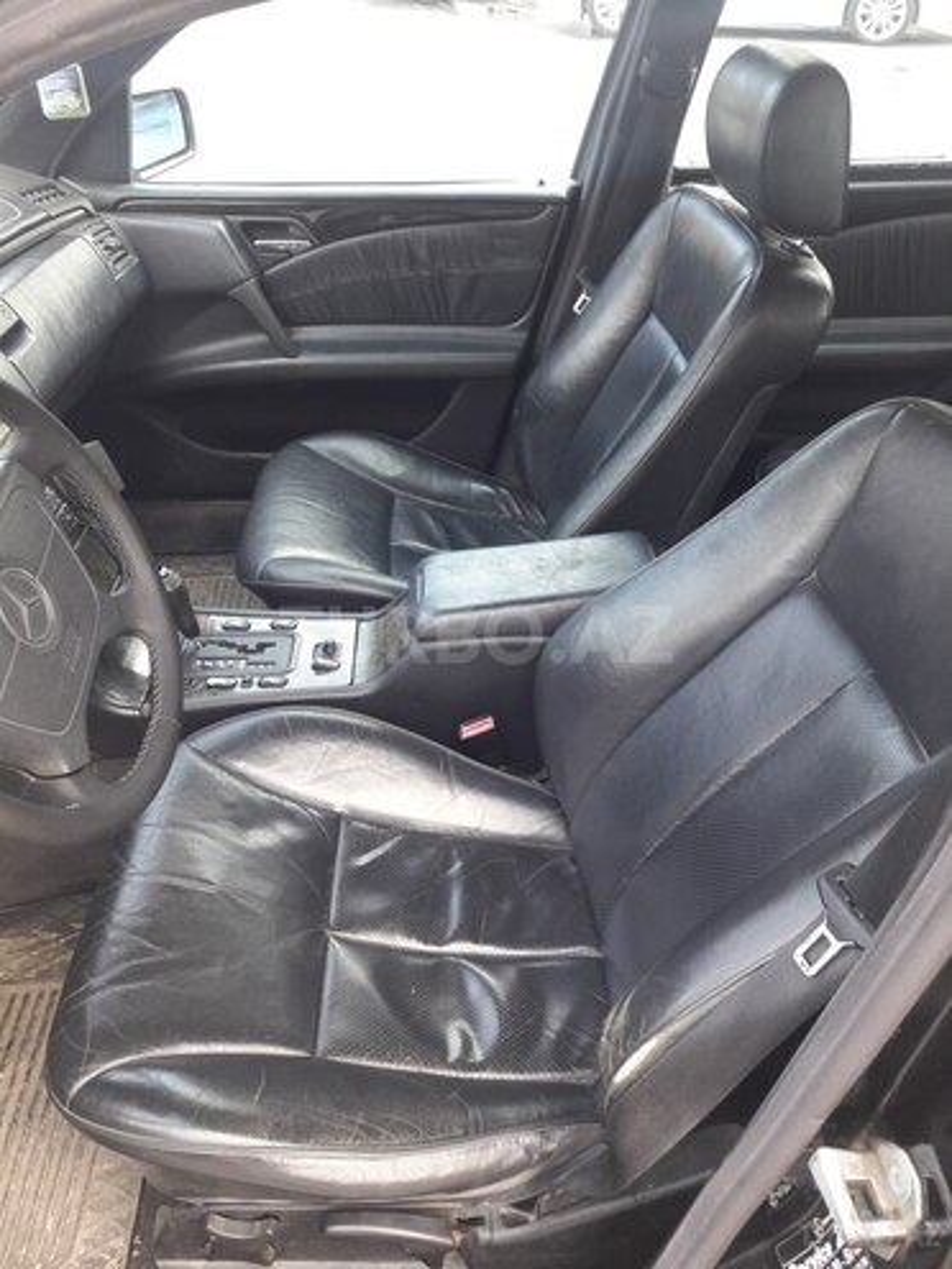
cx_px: 476
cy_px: 634
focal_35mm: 28
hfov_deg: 49.7
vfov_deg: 63.4
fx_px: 1027
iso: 40
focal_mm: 3.7
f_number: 1.9
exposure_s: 1/33
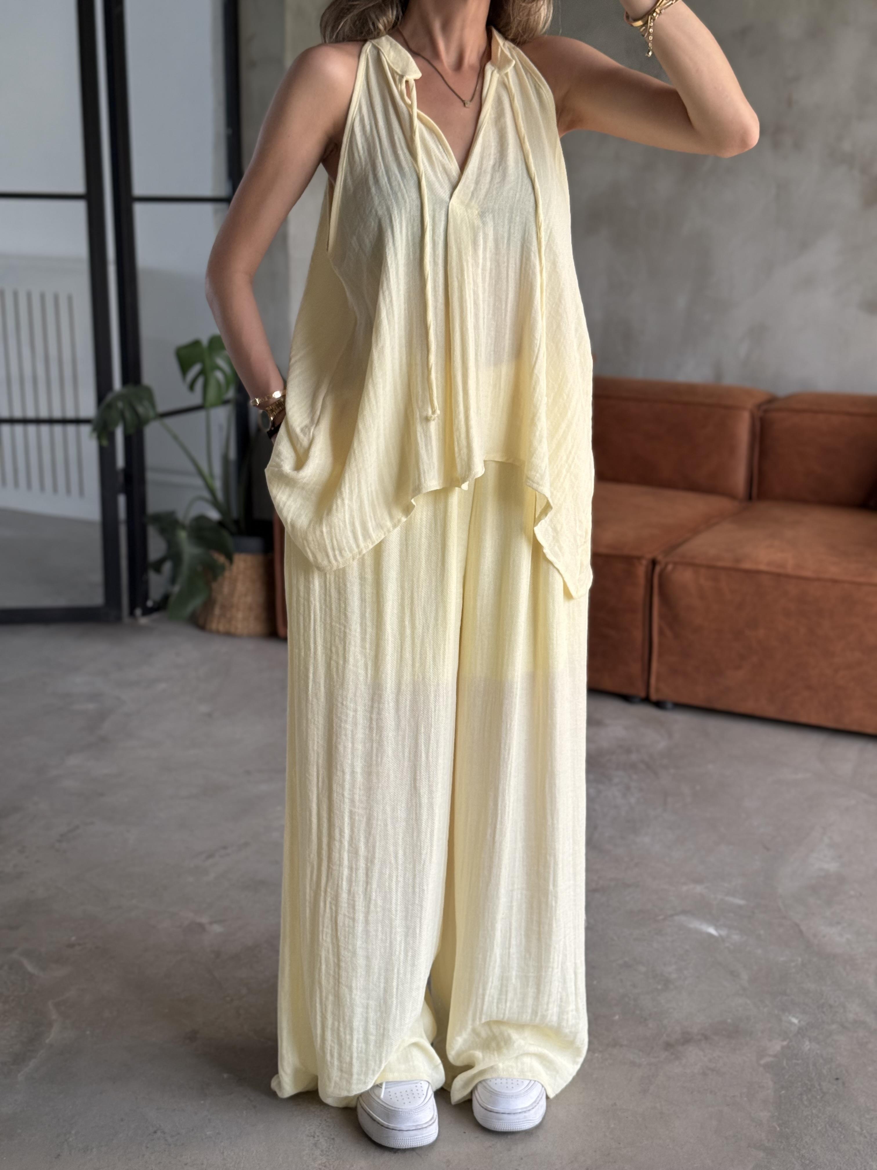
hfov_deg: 30.3
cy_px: 585
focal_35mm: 48
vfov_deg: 39.7
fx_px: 1621
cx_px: 438
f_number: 1.78
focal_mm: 6.76
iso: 100
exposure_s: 1/102
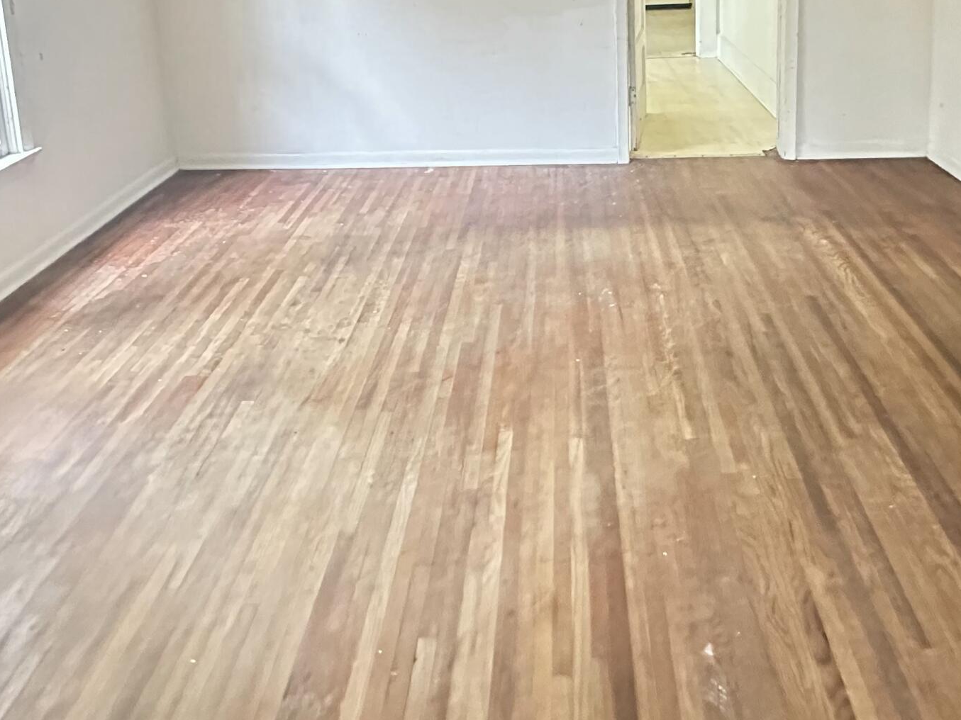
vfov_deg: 41.1
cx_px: 535
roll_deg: +1.1
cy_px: 45
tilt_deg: -9.7
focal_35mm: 31
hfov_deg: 58.2
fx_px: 861
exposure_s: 1/30
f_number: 2.2
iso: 2000
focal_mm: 2.22
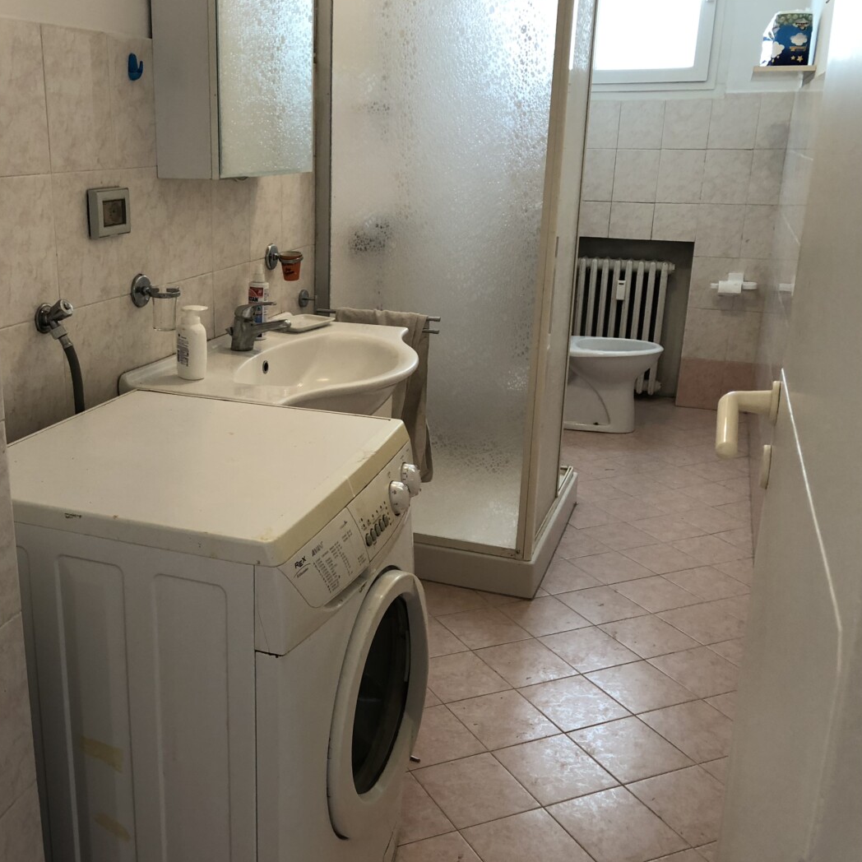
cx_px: 277
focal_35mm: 34
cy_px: 425
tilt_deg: -16.0
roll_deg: -0.6
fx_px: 958
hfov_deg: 47.5
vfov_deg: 48.4
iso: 50
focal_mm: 3.99
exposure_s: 1/17
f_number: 1.8
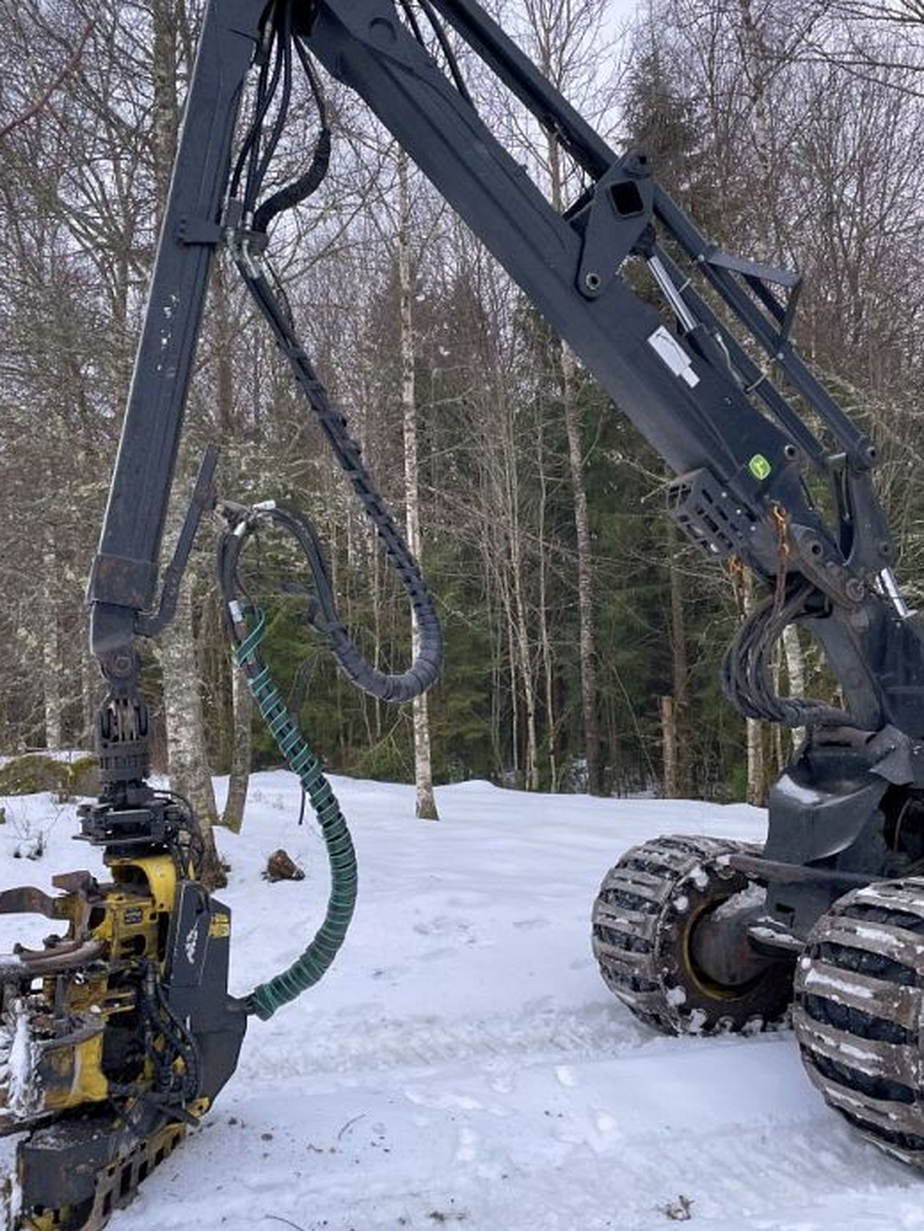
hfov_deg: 46.8
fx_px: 1067
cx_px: 437
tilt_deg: +6.9
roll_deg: +1.8
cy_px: 567
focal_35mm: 30
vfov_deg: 59.9
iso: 100
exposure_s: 1/121
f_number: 1.6
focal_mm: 4.2
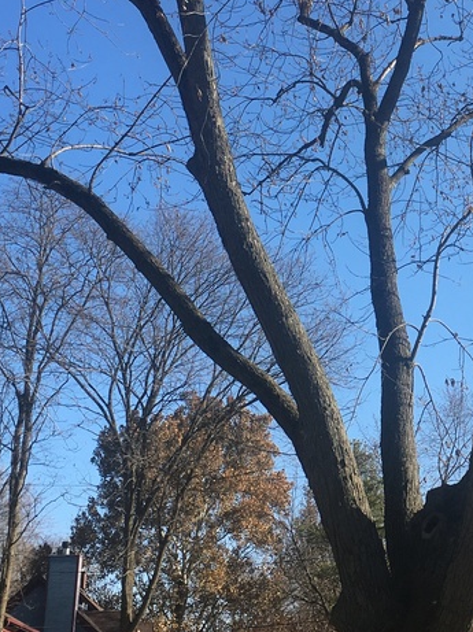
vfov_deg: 28.5
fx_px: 1241
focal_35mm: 68
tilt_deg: +22.6
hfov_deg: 21.0
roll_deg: -0.2
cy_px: 232
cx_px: 446
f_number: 2.2
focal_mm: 4.15
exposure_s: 1/905
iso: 25
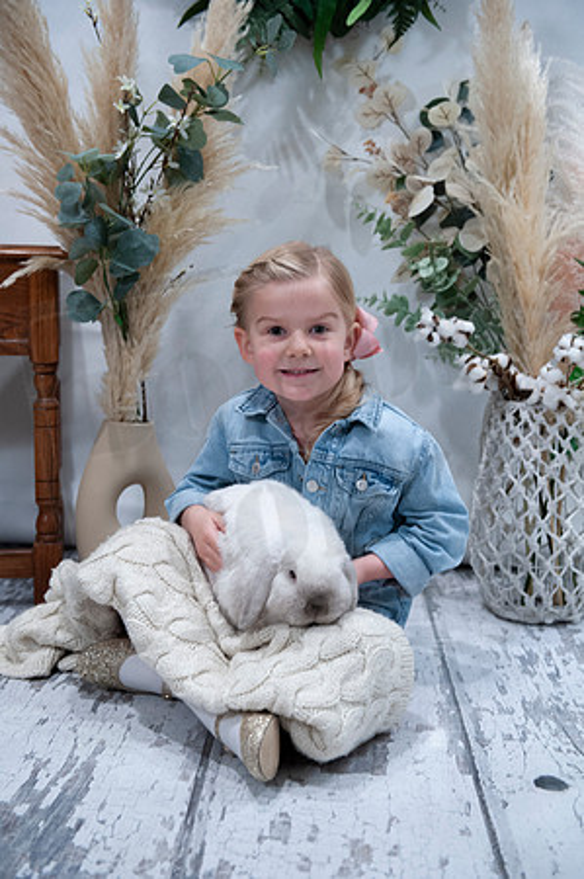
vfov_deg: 41.2
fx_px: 1171
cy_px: 440
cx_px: 292
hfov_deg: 28.0
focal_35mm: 48
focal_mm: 48
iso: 1600
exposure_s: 1/60
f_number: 3.5
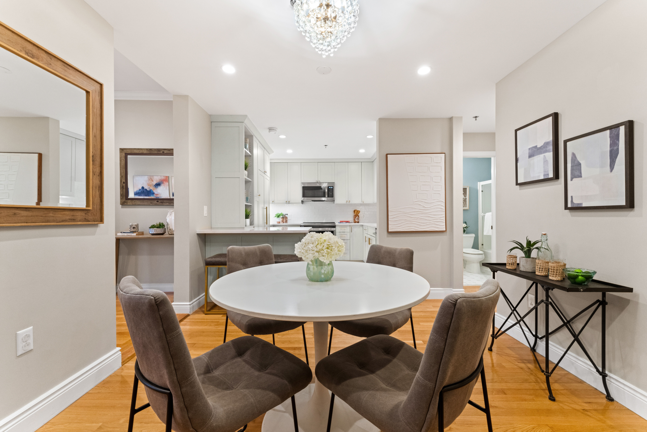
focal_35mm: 14
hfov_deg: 104.3
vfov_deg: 81.2
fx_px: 252
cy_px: 216
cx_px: 324
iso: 1600
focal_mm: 14
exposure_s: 1.6
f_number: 11
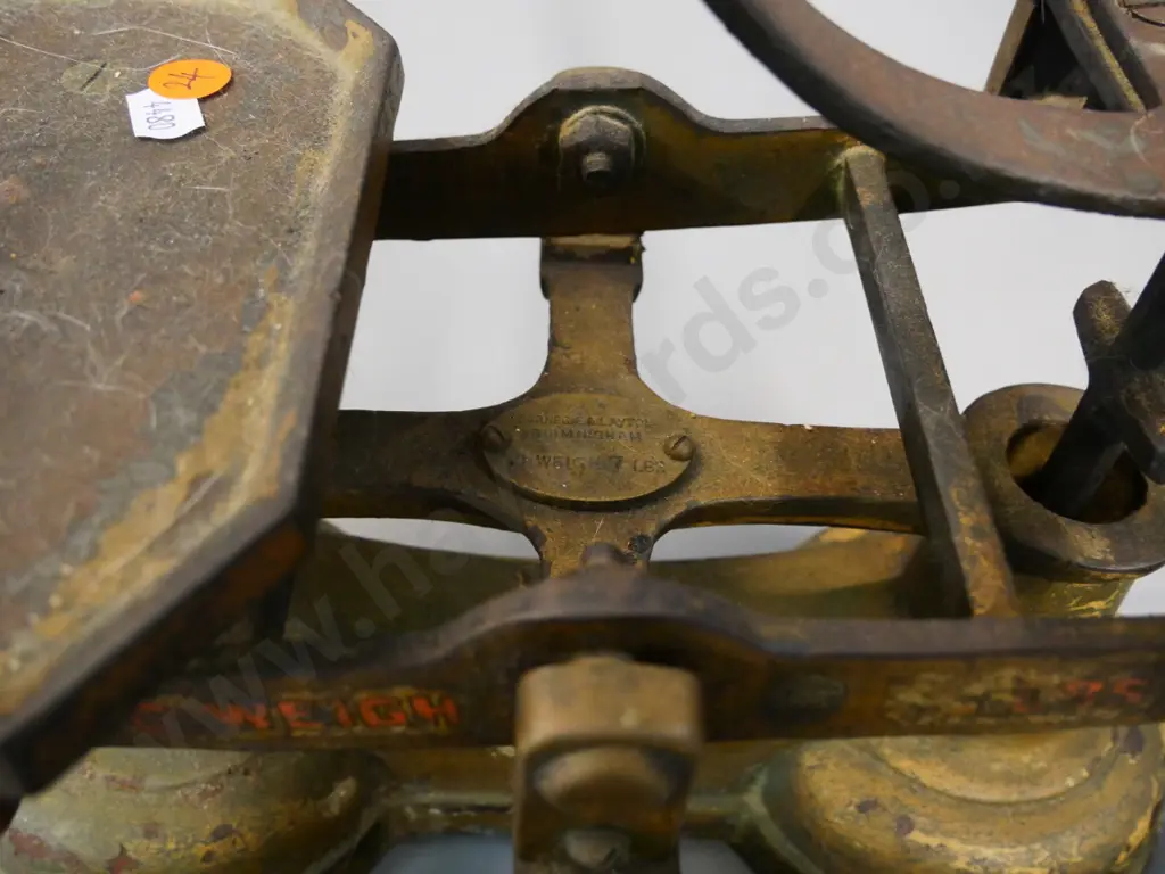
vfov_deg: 41.8
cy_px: 437
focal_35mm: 34
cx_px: 582
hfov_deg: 54.0
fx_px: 1144
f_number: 5
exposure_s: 1/30
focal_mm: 17
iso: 3200
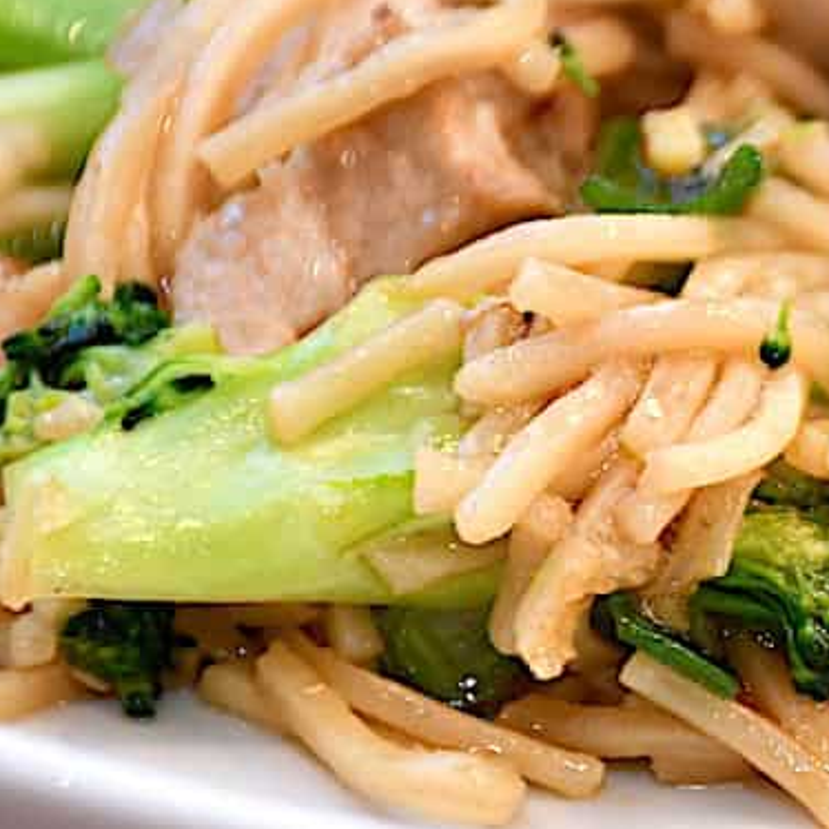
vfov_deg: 4.3
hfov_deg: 4.3
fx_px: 10973
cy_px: 323
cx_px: 1026
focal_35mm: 405
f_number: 5.6
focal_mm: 116
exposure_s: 1/60
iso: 800
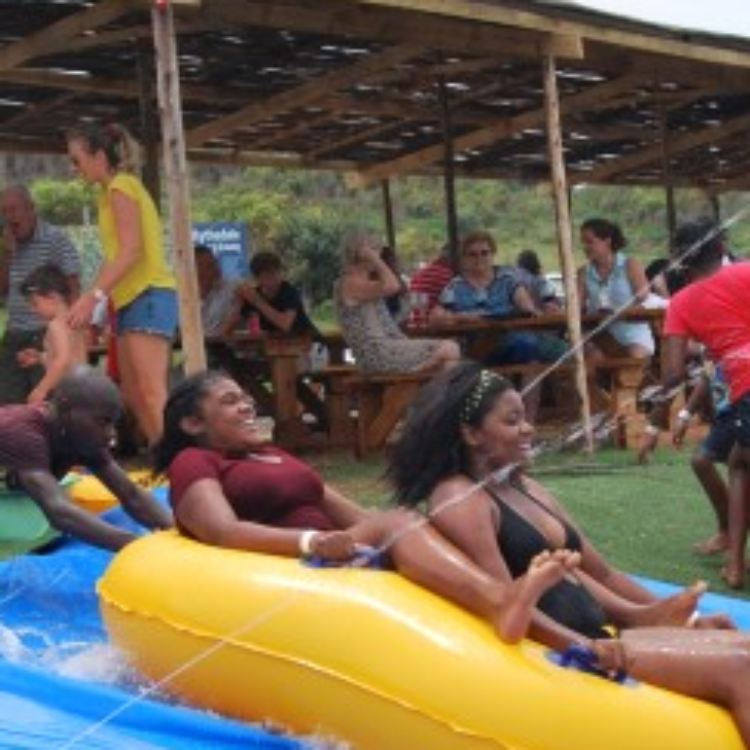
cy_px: 562
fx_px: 2402
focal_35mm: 98
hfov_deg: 17.7
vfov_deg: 17.6
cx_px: 390
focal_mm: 26
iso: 100
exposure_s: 1/250
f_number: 8
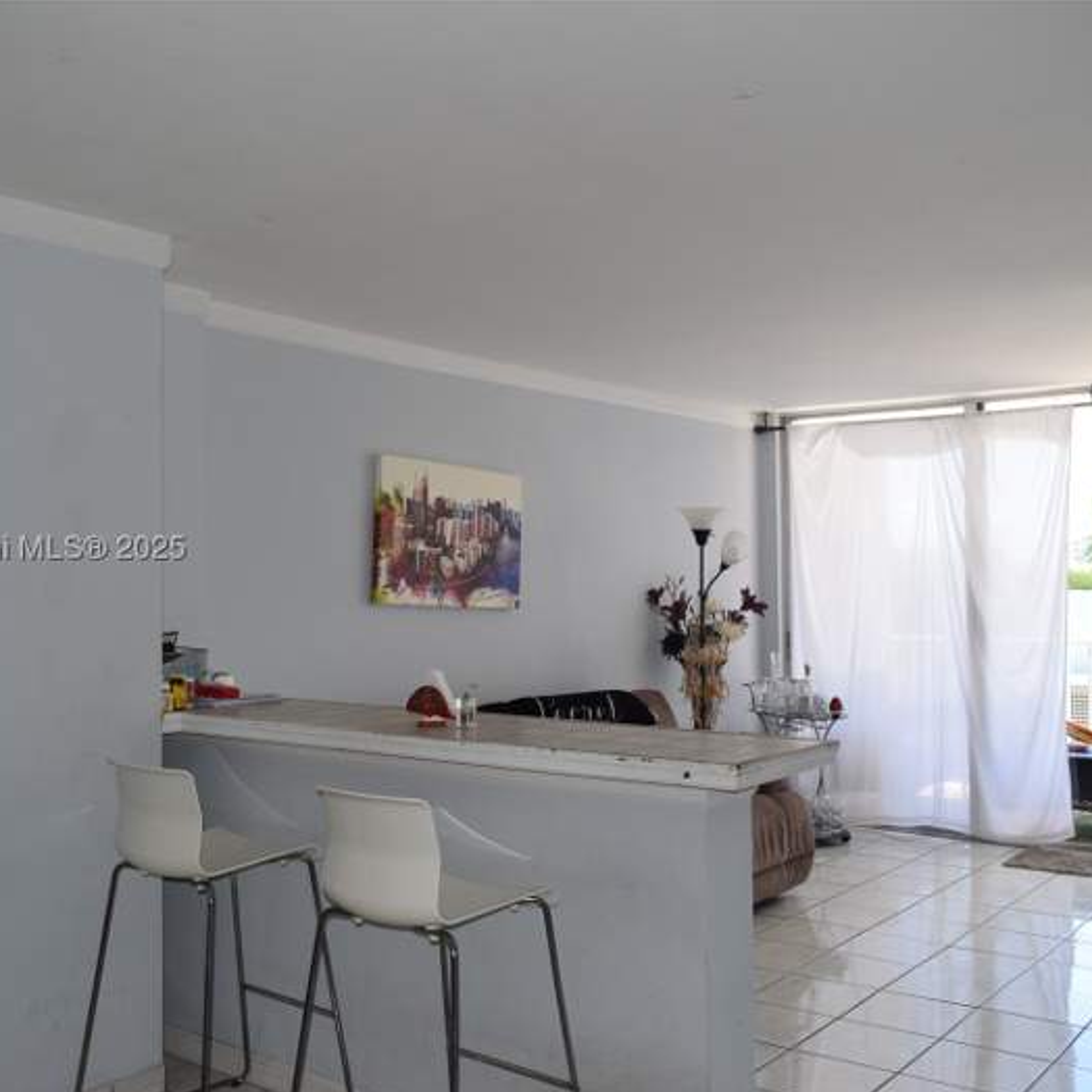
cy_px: 553
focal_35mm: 35
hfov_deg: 47.2
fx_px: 1249
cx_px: 548
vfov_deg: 47.2
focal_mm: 18
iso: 640
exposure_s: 1/125
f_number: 5.6
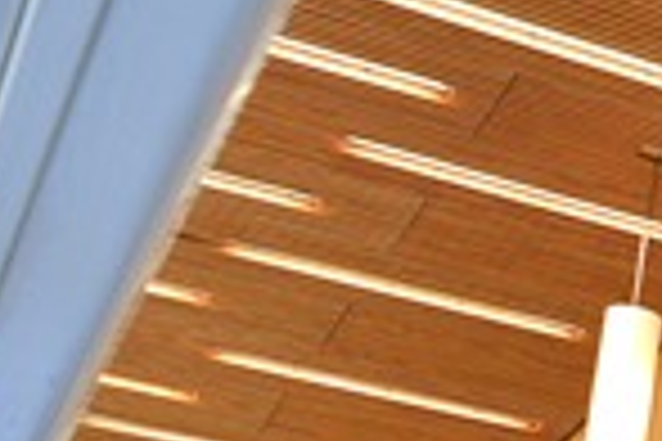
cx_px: 1896
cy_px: 756
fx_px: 2501
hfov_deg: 10.9
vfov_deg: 9.6
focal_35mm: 136
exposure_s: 1/50
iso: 200
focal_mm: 20
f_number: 8
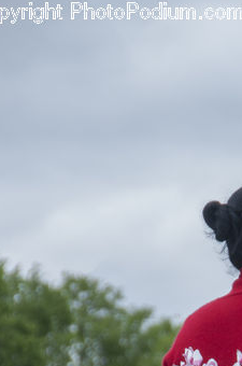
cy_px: 470
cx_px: 292
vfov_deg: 4.5
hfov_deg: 3.0
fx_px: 4672
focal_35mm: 461
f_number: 5.6
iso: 400
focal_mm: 116
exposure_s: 1/250
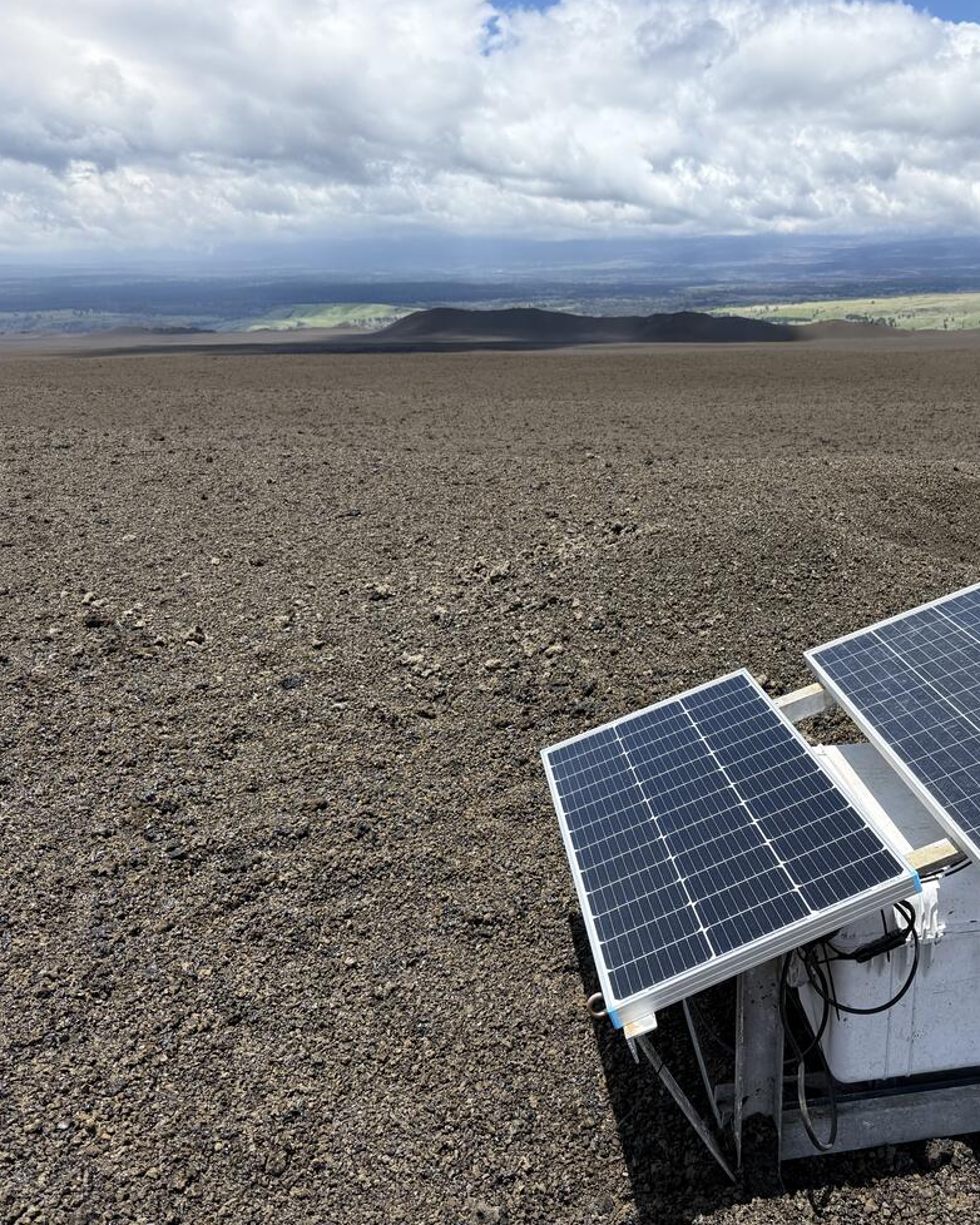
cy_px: 624
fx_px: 1161
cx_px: 748
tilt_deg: -13.0
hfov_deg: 44.1
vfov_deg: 55.7
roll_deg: -1.4
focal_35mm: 32
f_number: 1.78
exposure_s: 1/4167
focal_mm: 6.76
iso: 80
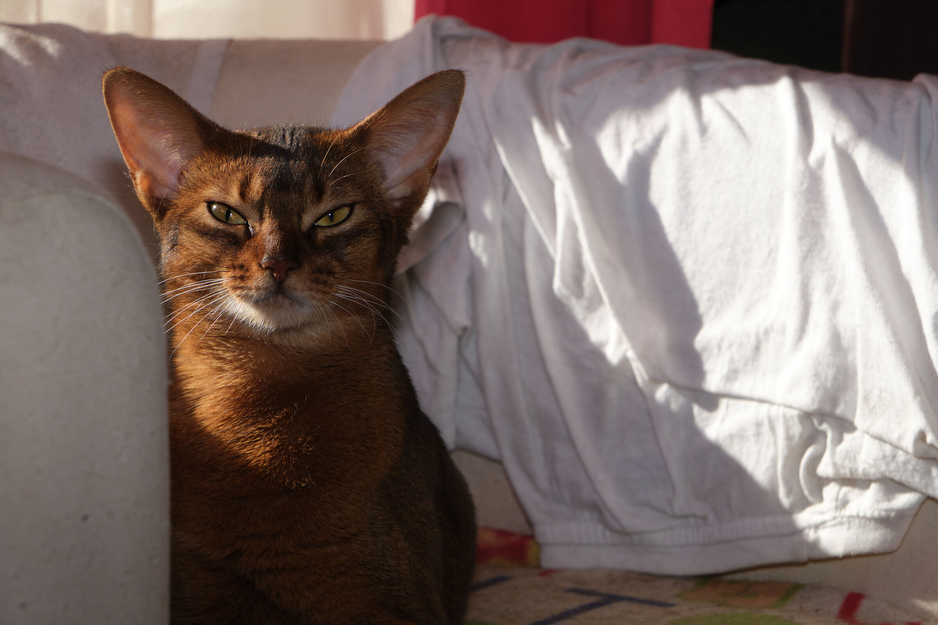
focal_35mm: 120
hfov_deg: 17.1
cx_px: 469
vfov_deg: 11.4
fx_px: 3126
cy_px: 312
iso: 200
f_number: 8
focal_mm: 80
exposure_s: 1/250
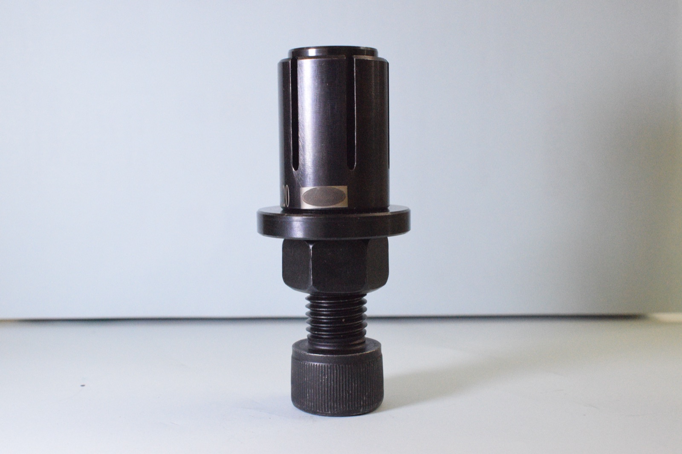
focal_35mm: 48
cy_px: 227
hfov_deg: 41.1
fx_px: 909
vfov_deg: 28.1
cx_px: 341
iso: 8000
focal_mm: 32
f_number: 11
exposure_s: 1/60
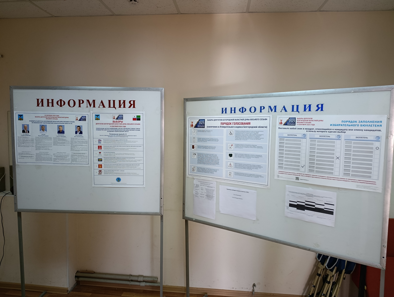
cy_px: 148
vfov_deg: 59.0
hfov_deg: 73.8
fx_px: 262
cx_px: 197
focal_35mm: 23
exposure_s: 1/100
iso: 445
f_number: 1.65
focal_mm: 6.11
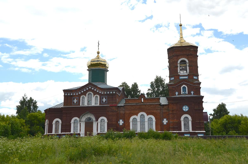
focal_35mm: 39
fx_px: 268
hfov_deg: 49.6
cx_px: 124
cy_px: 82
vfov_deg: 34.1
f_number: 9
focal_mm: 26
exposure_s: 1/320
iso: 100
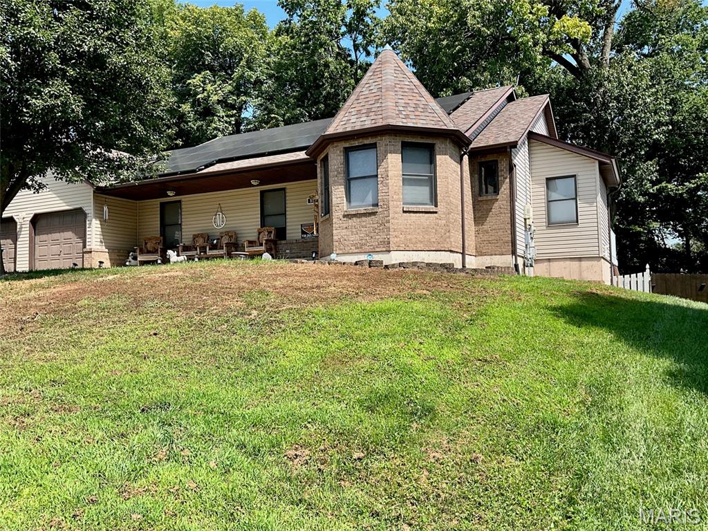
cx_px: 354
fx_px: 593
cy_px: 266
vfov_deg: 48.2
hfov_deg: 61.7
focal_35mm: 29
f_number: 1.8
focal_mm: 3
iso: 25
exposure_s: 1/855
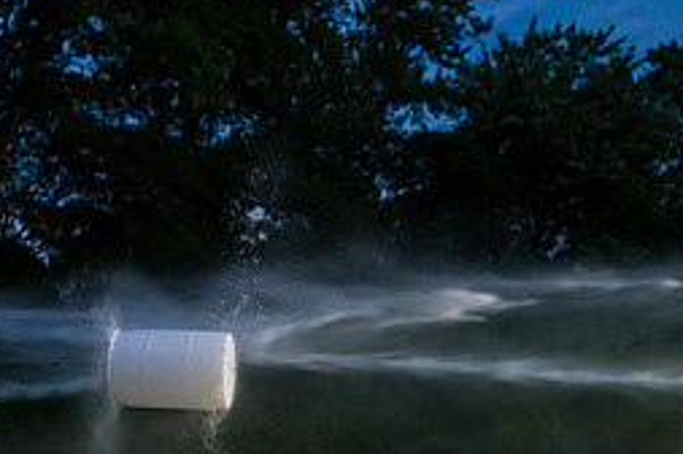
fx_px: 1042
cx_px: 119
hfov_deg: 34.9
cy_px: 438
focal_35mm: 55
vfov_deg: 23.7
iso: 6400
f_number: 3.2
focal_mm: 24
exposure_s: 1/200
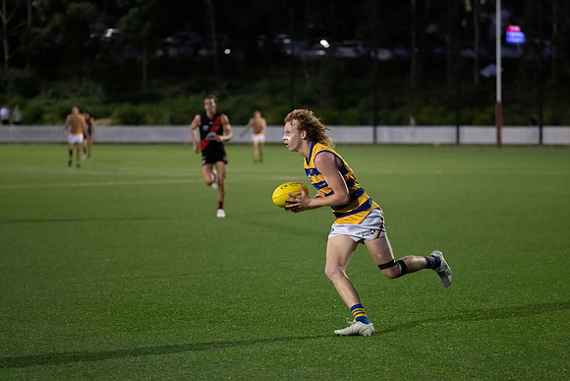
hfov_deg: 15.3
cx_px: 315
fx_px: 2122
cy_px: 205
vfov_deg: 10.2
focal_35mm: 134
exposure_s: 1/800
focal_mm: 120
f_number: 2.8
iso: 10000
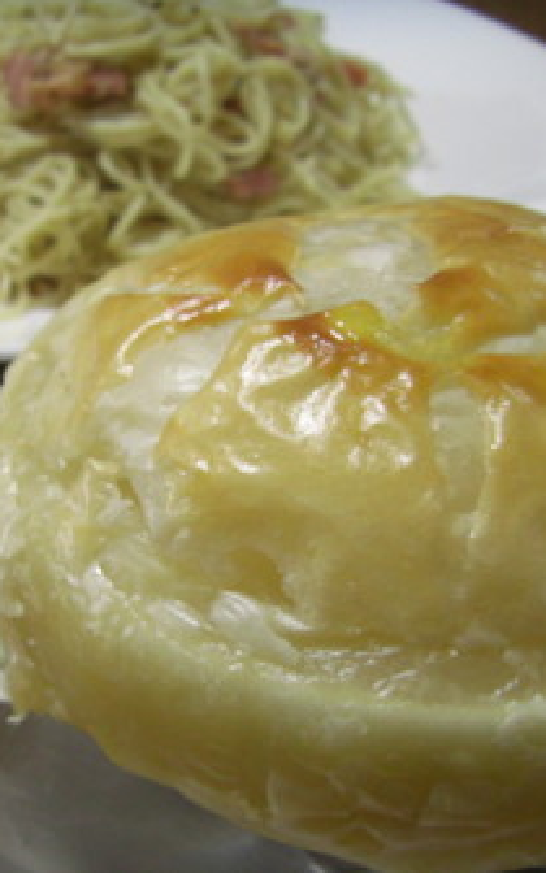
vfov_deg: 37.5
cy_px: 436
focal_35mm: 54
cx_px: 203
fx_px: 1286
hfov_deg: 23.9
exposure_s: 1/30
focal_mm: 6.3
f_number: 3.4
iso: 400
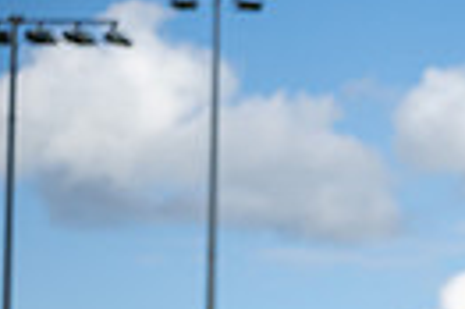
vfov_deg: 4.8
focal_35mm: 279
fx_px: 3599
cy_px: 595
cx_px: 937
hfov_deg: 7.1
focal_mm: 63
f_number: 2.8
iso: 100
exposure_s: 1/1600
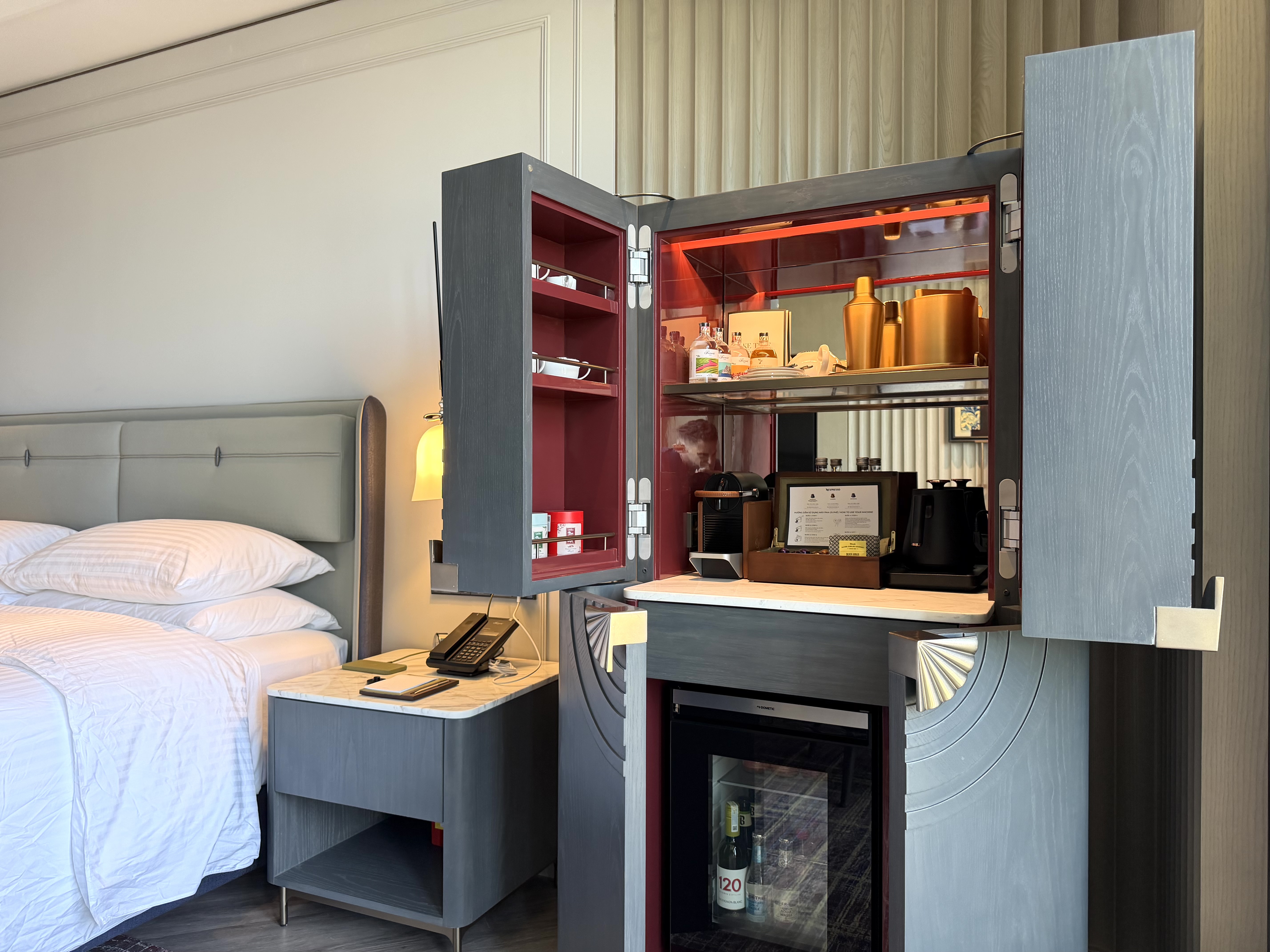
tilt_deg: +0.5
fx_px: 881
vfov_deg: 56.8
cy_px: 476
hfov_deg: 71.6
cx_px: 635
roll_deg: -0.6
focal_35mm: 24
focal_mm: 6.76
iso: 200
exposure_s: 1/121
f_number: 1.78
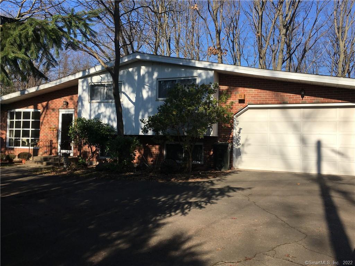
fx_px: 297
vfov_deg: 48.2
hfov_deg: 61.7
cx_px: 178
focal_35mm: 29
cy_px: 133
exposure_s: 1/1479
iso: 25
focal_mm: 4.15
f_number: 2.2
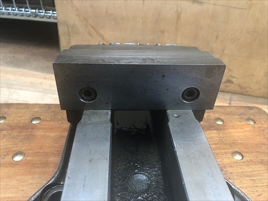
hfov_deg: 63.4
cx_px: 134
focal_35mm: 28
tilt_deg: -36.3
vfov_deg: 49.7
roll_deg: -2.8
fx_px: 217
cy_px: 100
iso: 100
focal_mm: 3.99
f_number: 1.8
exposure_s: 1/13
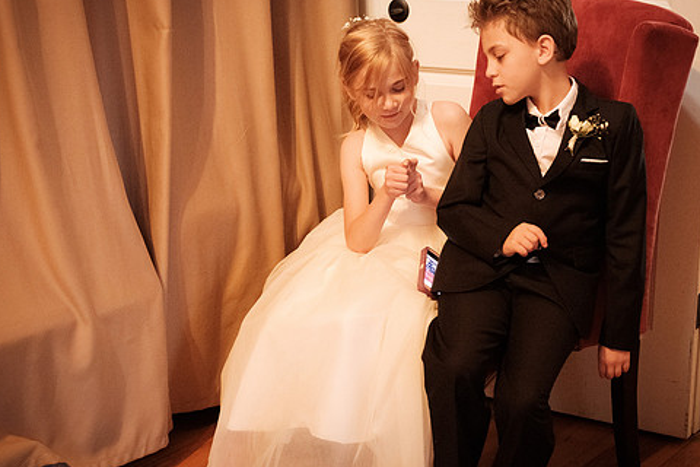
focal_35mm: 64
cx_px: 344
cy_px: 225
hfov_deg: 31.4
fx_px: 1244
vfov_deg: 21.2
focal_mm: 35
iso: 12800
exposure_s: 1/90
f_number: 2.8
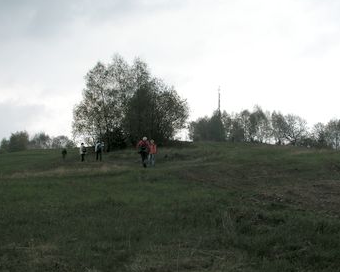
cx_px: 188
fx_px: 624
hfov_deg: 30.5
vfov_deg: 24.6
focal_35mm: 62
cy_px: 146
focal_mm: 8.1
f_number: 4.8
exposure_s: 1/320
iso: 50
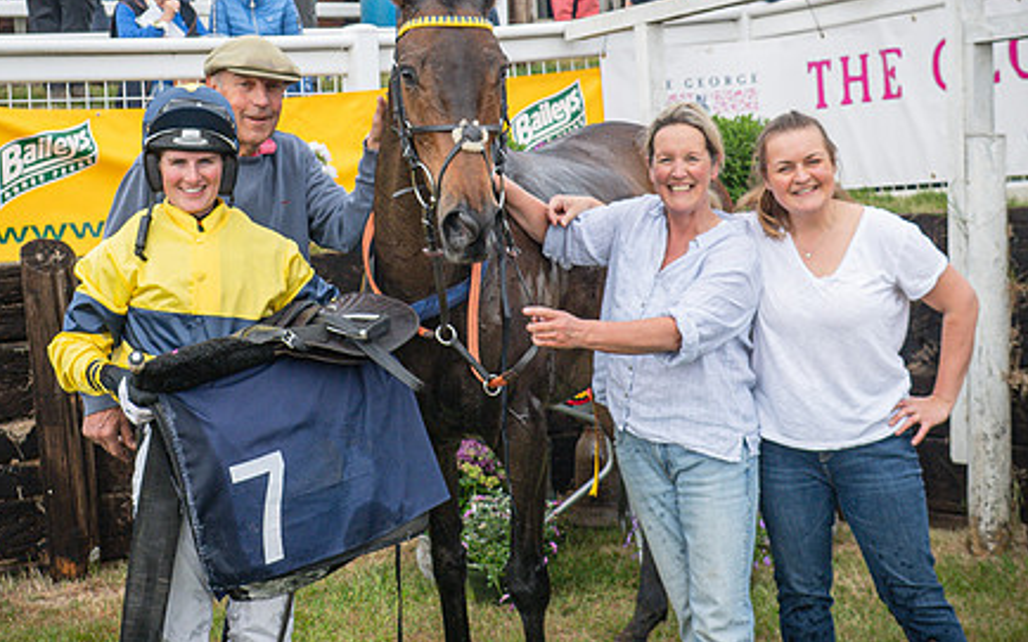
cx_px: 418
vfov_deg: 17.8
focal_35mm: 73
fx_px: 2045
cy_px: 253
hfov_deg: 28.2
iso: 400
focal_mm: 31
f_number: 5
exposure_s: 1/400
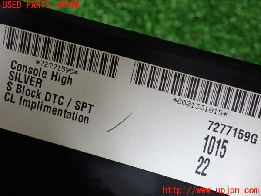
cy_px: 98
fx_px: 754
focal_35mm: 100
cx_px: 130
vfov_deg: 14.8
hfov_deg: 19.6
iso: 800
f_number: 4.9
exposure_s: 1/100
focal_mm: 18
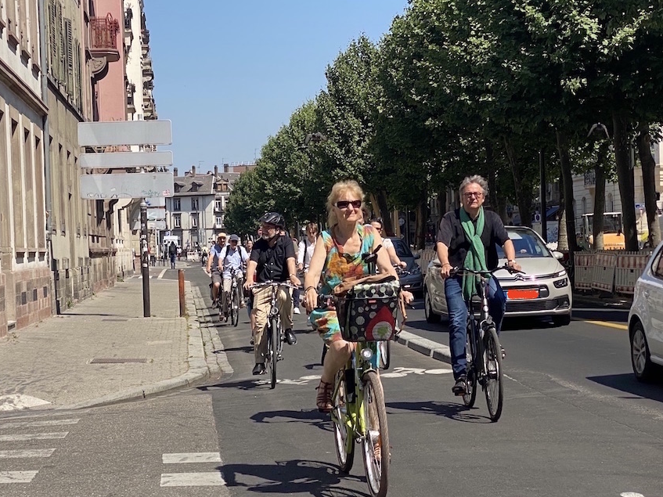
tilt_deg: +0.5
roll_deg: +1.5
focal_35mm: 86
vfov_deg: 17.1
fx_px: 1647
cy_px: 296
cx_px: 294
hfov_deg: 22.8
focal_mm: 6
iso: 20
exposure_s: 1/1453
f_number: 2
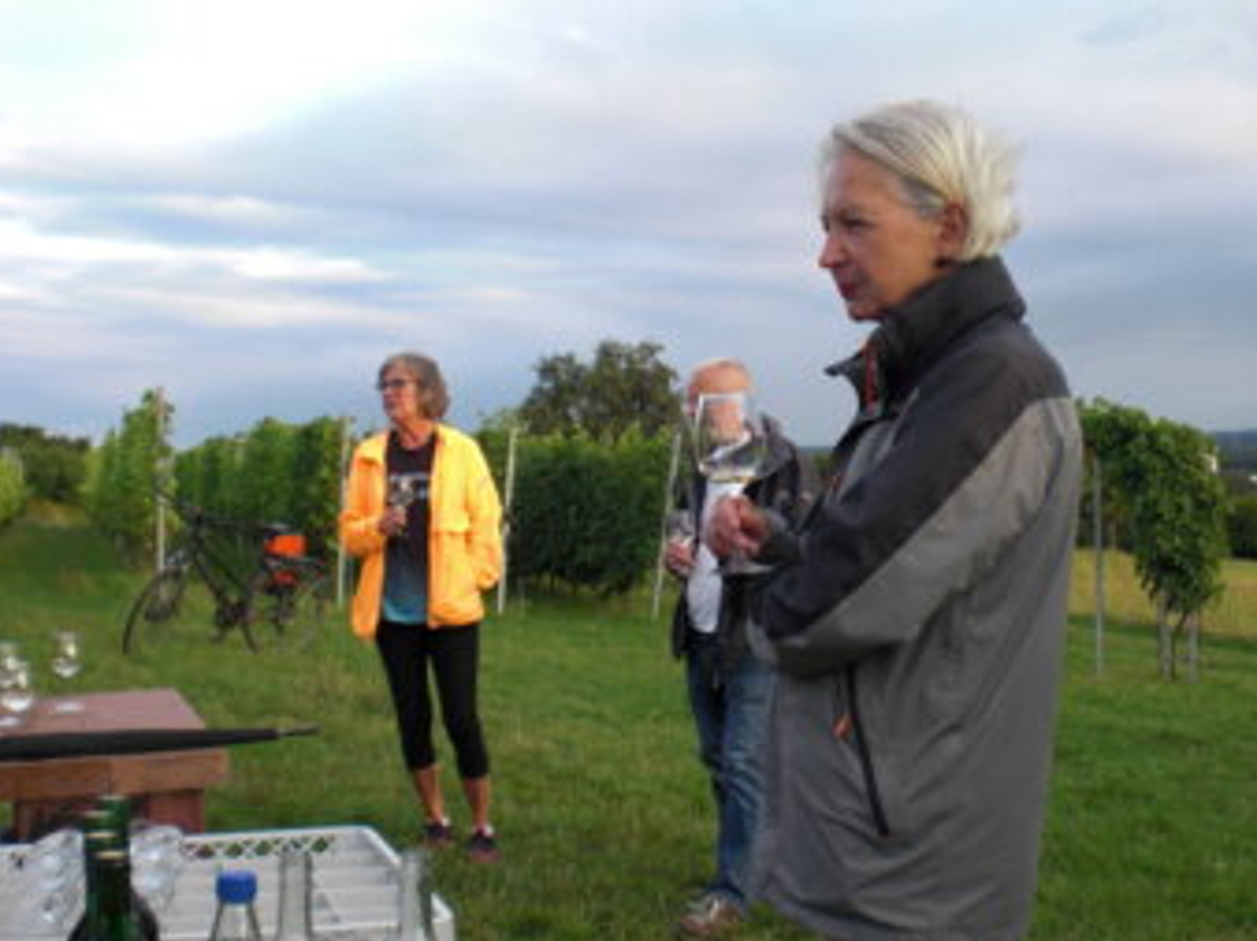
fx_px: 1633
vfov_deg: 32.1
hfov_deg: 42.0
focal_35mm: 45
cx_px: 710
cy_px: 528
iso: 64
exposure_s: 1/125
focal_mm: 6.3
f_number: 3.1
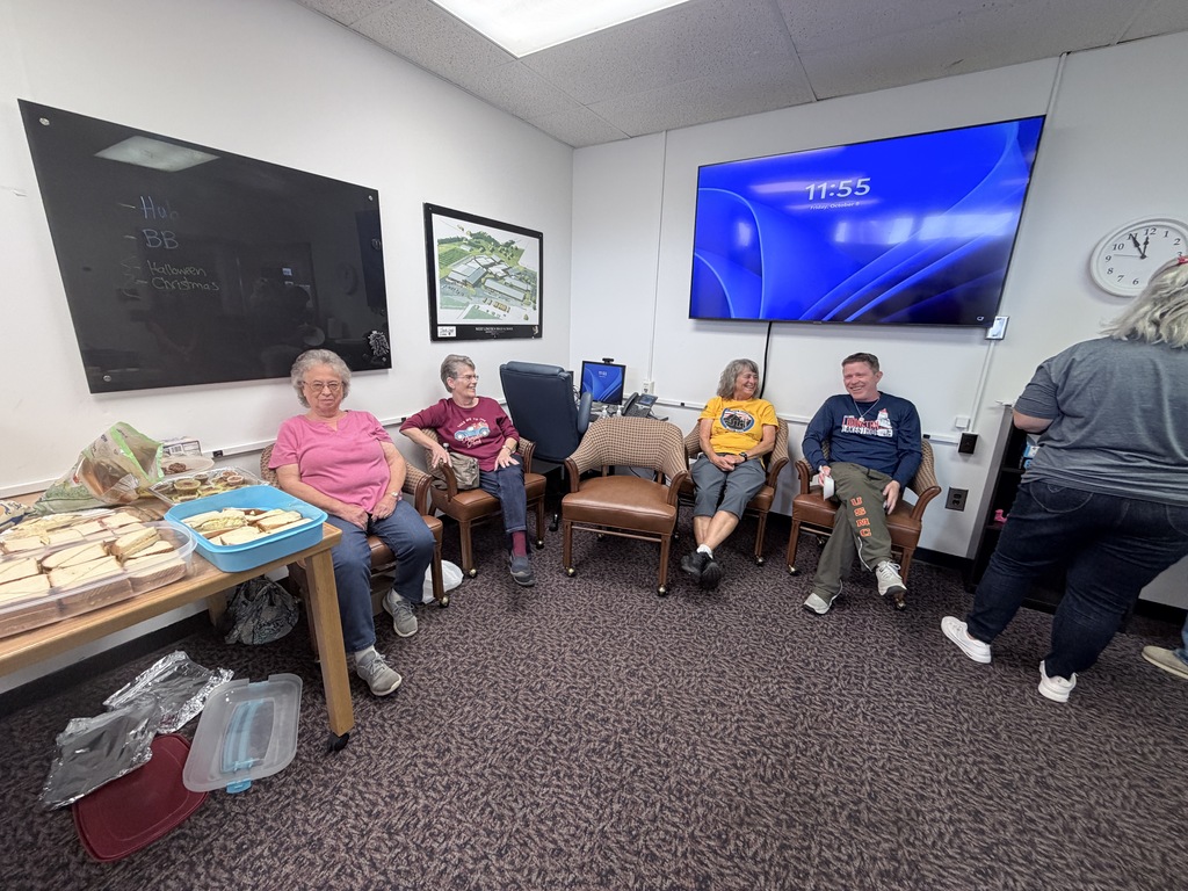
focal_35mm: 14
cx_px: 594
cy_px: 446
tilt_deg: -15.3
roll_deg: -1.6
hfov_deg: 102.1
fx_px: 480
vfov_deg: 85.7
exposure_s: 1/120
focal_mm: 2.22
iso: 200
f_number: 2.2
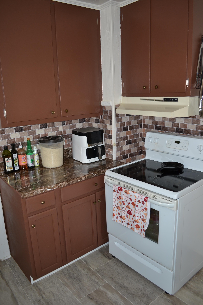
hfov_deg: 47.9
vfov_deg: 67.4
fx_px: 228
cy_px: 152
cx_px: 102
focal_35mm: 27
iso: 100
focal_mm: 18
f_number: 3.5
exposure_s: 1/60
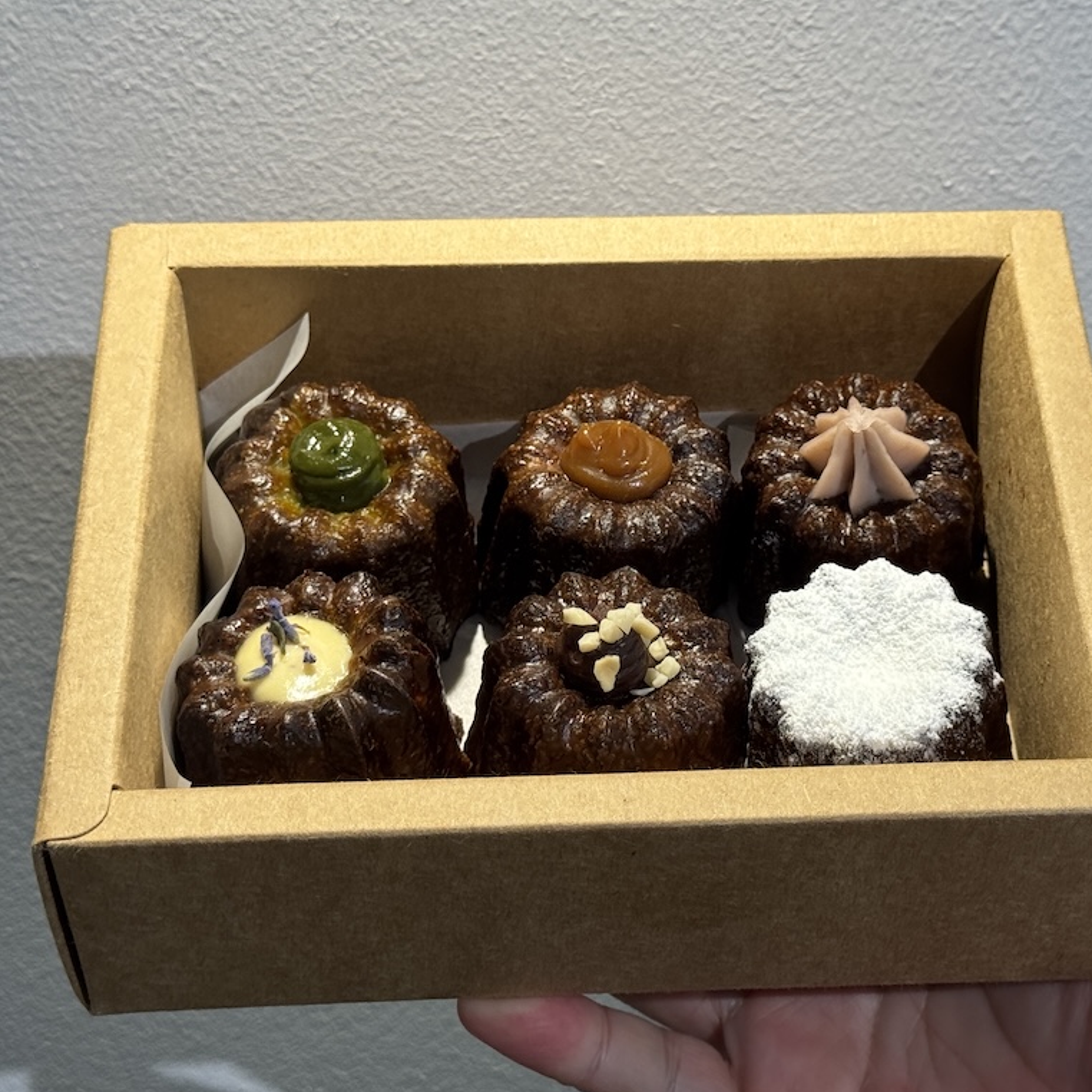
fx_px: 2034
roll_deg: +0.4
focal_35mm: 57
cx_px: 562
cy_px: 549
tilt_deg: -29.6
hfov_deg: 30.0
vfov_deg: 30.0
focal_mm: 6.76
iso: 50
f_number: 1.78
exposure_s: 1/121
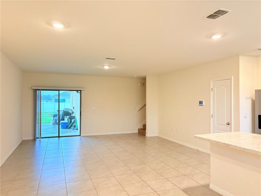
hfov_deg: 67.3
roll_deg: +0.5
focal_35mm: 26
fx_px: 196
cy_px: 98
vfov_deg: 53.1
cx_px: 130
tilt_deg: +1.5
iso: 250
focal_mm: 5.96
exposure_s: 1/60
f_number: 1.6
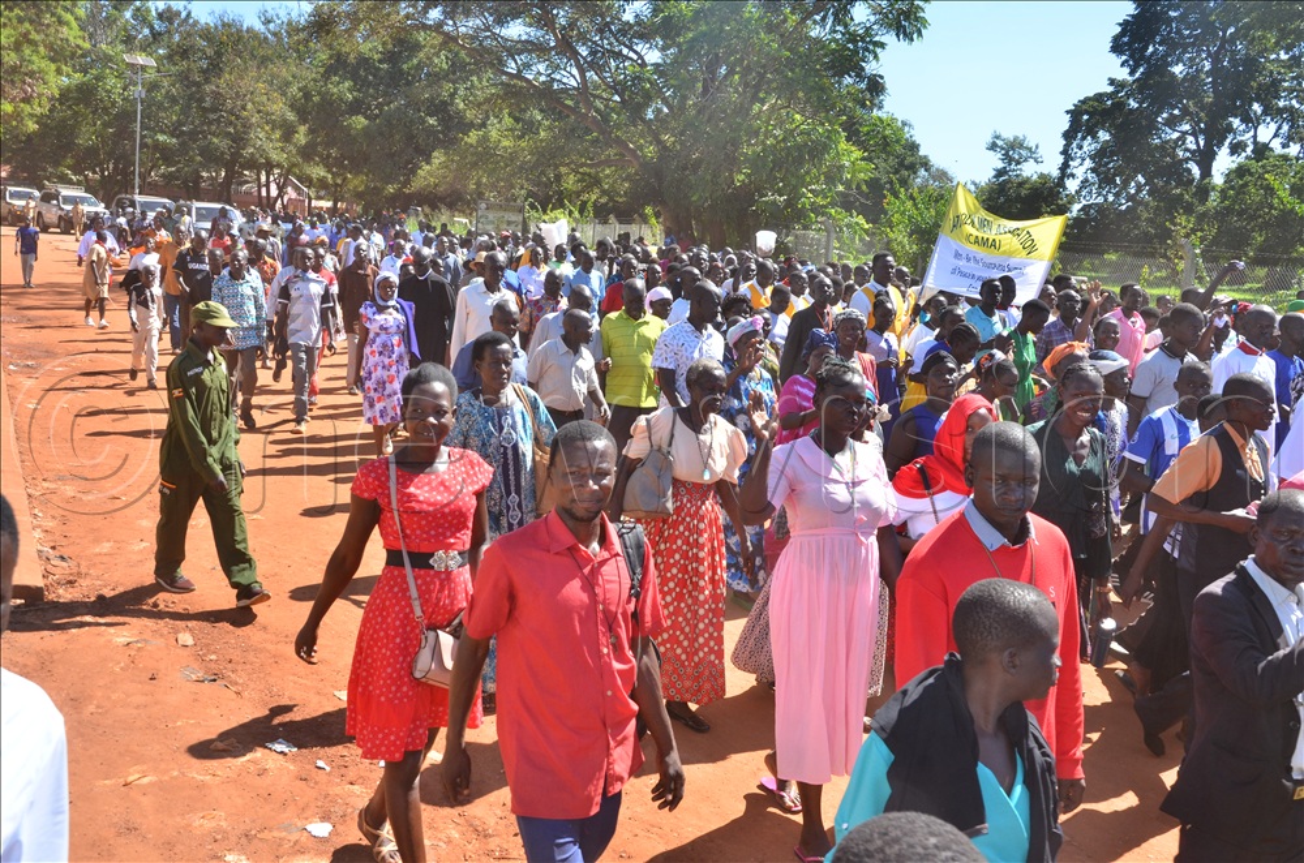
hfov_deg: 53.2
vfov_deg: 36.7
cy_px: 432
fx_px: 1301
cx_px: 652
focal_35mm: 36
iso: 250
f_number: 9
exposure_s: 1/250
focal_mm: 24
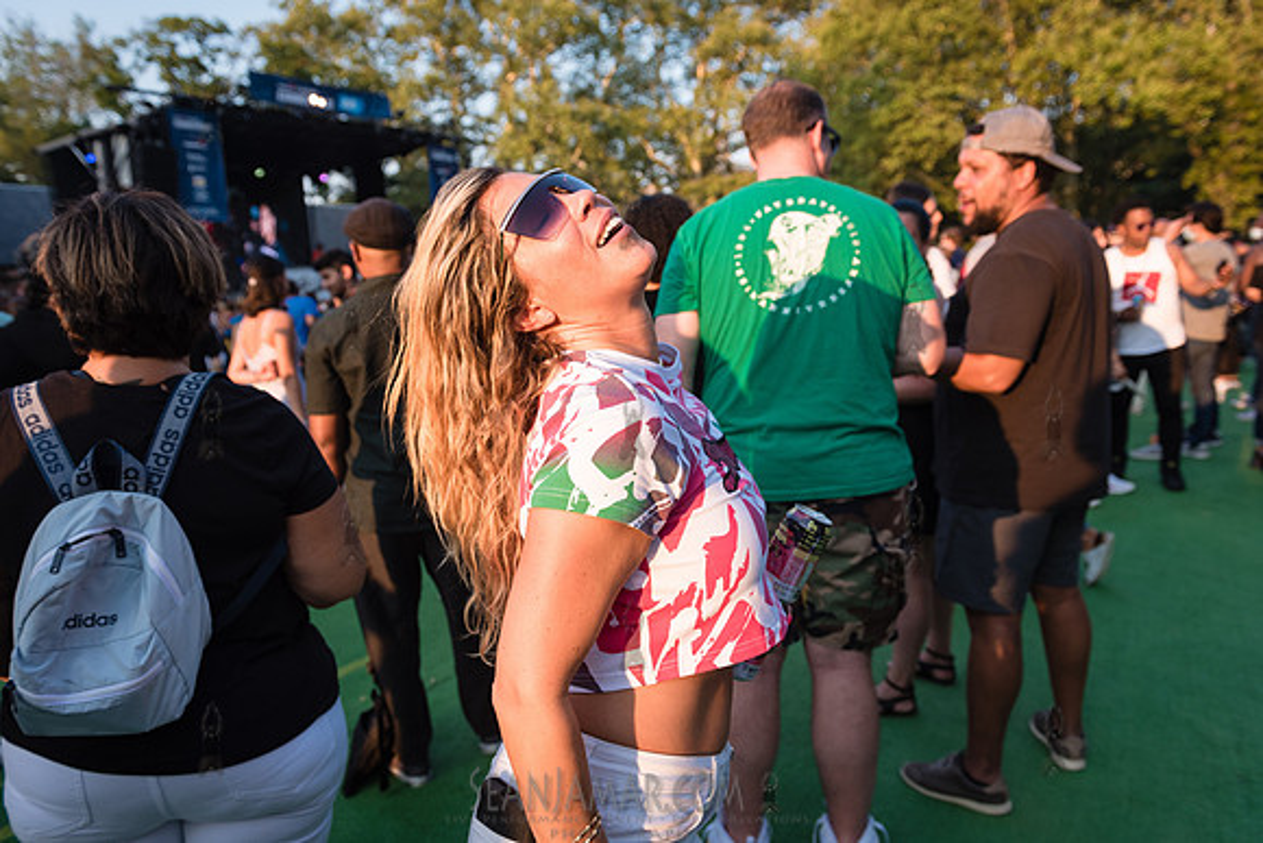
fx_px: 912
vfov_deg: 49.6
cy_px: 422
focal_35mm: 26
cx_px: 632
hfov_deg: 69.4
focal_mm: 26
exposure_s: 1/800
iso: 500
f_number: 4
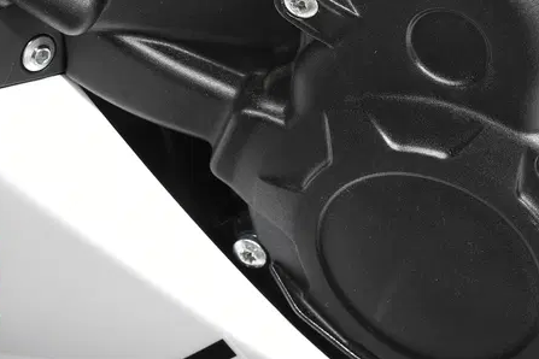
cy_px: 86
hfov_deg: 5.5
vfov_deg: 3.7
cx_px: 339
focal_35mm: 376
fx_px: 5629
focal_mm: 140
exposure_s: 1/200
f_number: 13
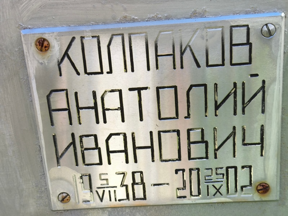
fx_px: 416
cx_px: 144
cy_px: 108
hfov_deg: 38.2
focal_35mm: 50
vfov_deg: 29.1
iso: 50
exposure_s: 1/159
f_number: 1.7
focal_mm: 4.71
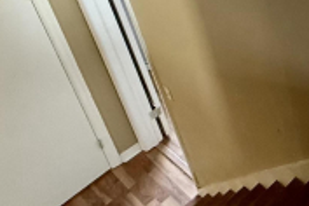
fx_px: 472
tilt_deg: -22.4
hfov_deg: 23.1
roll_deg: -1.8
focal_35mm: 55
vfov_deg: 19.0
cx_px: 532
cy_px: -161
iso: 320
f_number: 2.2
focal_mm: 2.22
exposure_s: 1/99
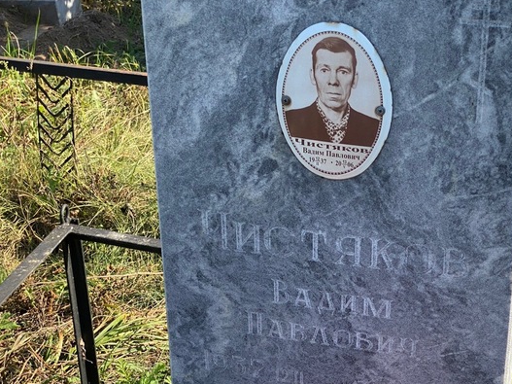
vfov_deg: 18.5
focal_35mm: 79
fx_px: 1168
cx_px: 350
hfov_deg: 24.6
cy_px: 289
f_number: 2
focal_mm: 6
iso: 20
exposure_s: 1/489
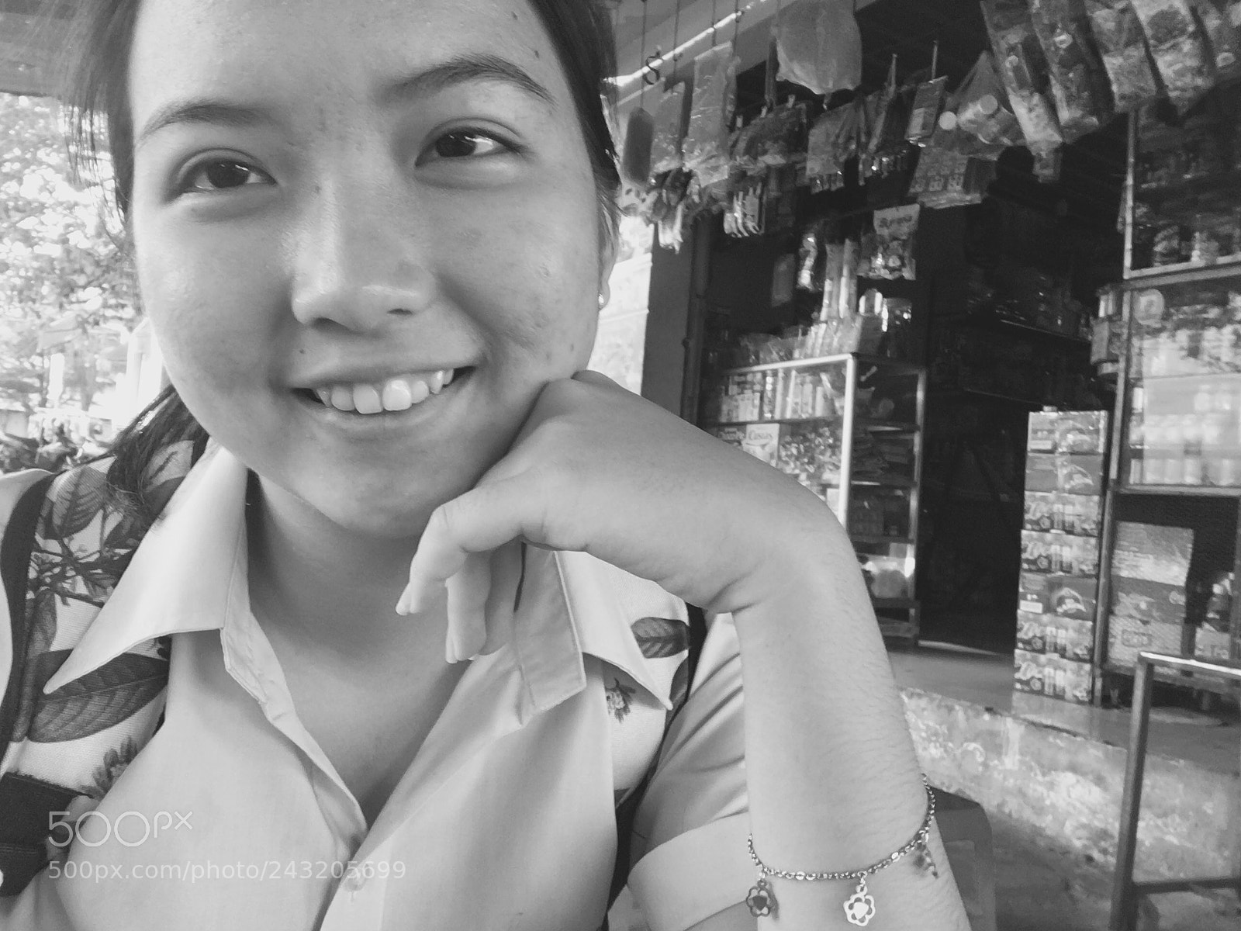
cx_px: 620
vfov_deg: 45.4
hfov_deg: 58.4
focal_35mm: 31
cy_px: 466
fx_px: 1111
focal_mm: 2.65
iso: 32
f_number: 2.2
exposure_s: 1/25
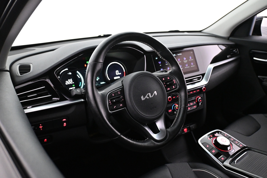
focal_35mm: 31
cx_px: 134
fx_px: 228
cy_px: 89
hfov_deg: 60.7
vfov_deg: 42.6
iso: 4000
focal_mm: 20.5
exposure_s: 1/50
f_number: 3.8
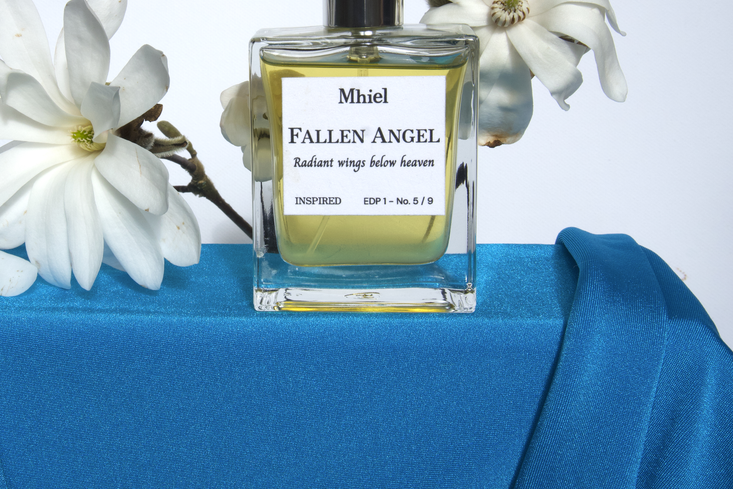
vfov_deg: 22.8
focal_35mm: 59
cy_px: 127
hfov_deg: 33.5
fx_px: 1201
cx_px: 218
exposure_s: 1/90
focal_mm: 26
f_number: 16
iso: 250
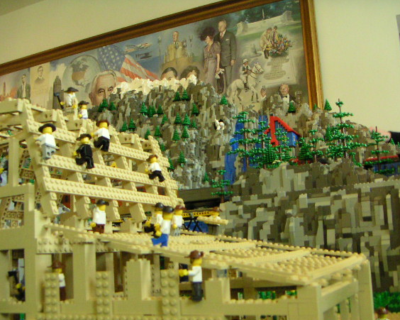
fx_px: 485
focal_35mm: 41
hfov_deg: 44.8
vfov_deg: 36.5
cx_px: 199
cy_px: 164
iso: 400
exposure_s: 1/45
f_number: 2.8
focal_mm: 4.8
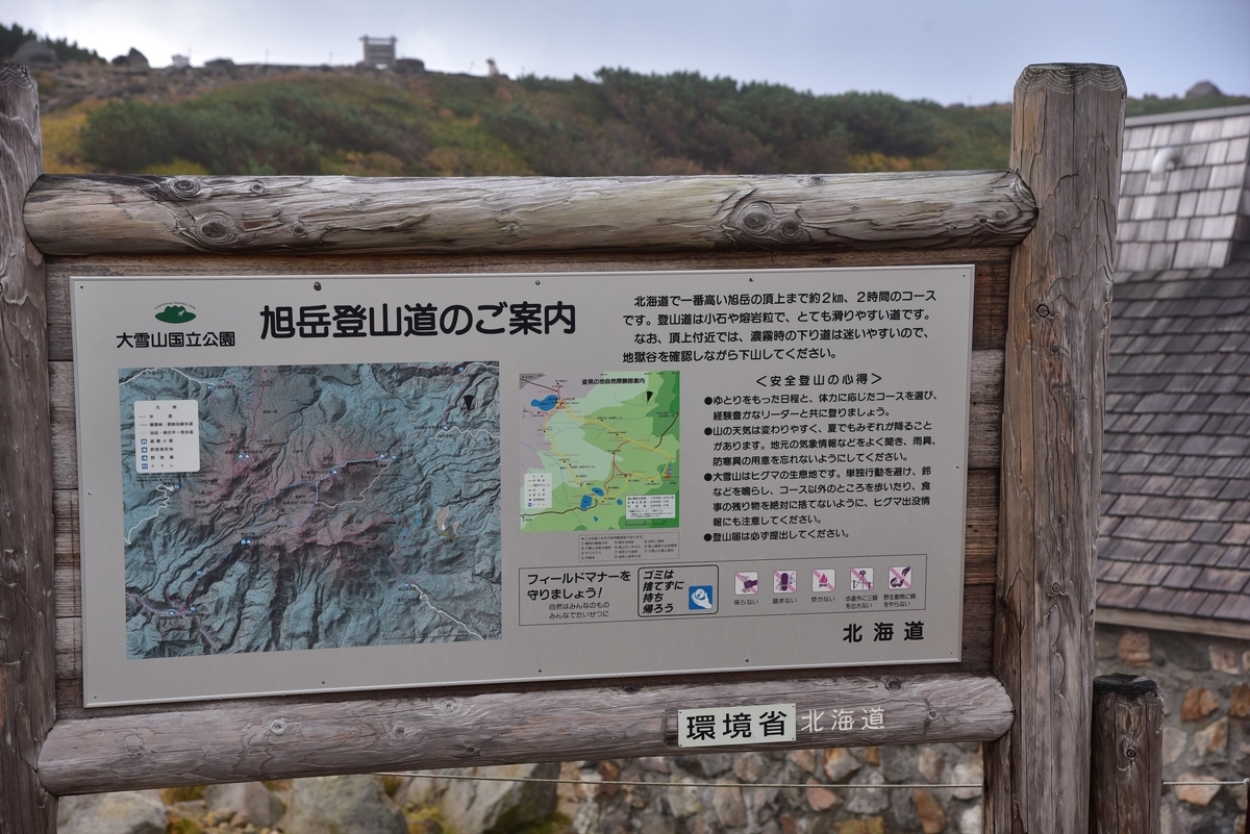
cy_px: 417
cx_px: 625
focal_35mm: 75
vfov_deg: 18.2
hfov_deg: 27.0
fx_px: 2605
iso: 320
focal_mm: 75
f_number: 6.3
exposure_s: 1/640
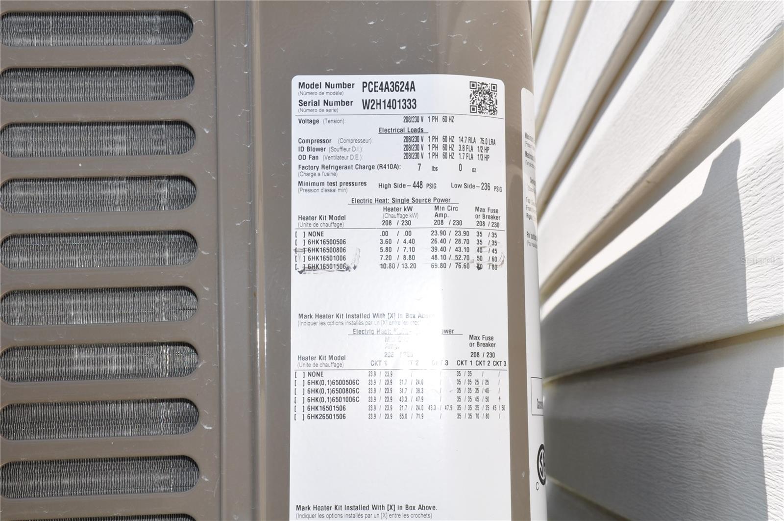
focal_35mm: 68
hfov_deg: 29.9
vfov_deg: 20.1
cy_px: 260
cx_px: 392
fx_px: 1468
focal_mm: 45
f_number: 14
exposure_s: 1/200
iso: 200
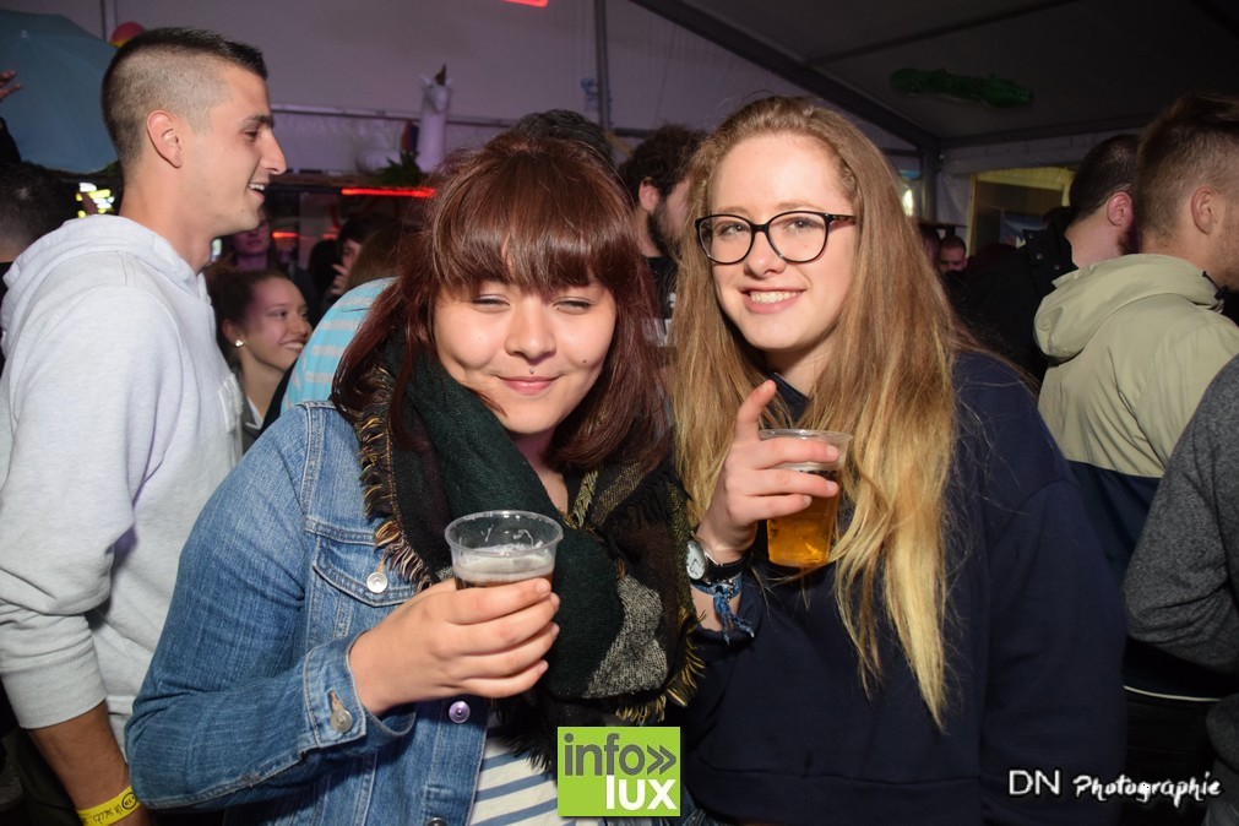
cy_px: 413
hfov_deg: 67.4
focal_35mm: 27
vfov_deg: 47.9
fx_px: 929
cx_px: 620
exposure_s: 1/50
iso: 1600
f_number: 3.5
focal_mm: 18
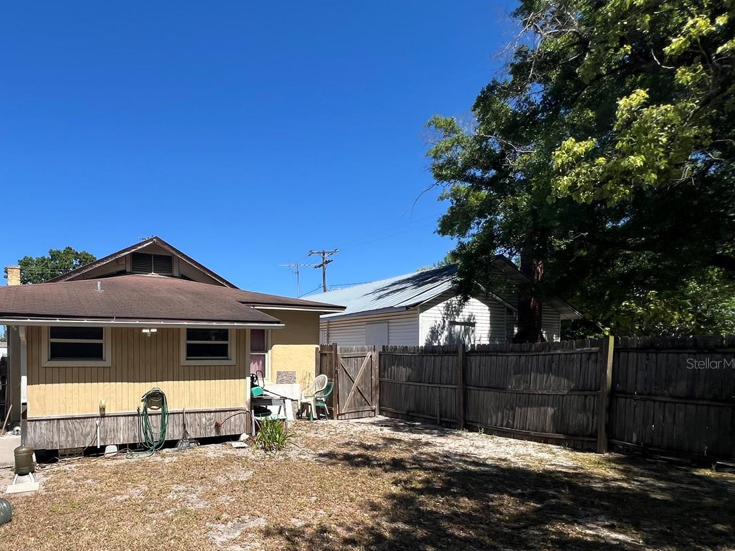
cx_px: 213
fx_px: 403
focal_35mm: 19
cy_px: 363
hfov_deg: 80.1
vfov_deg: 67.0
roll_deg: +0.3
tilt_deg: -0.2
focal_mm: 1.57
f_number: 1.8
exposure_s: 1/1672
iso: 32
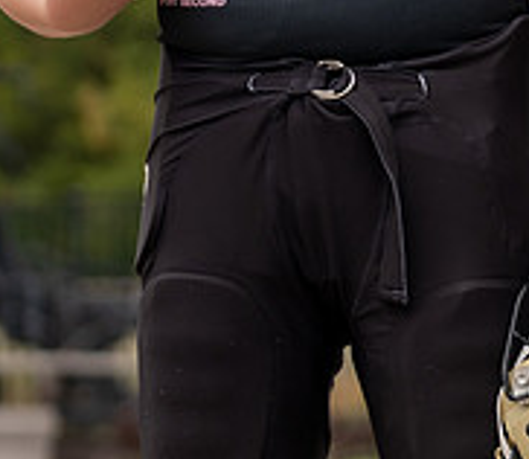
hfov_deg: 5.1
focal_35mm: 364
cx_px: 388
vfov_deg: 4.5
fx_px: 5893
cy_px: -13
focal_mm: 80
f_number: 2.8
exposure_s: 1/400
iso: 100
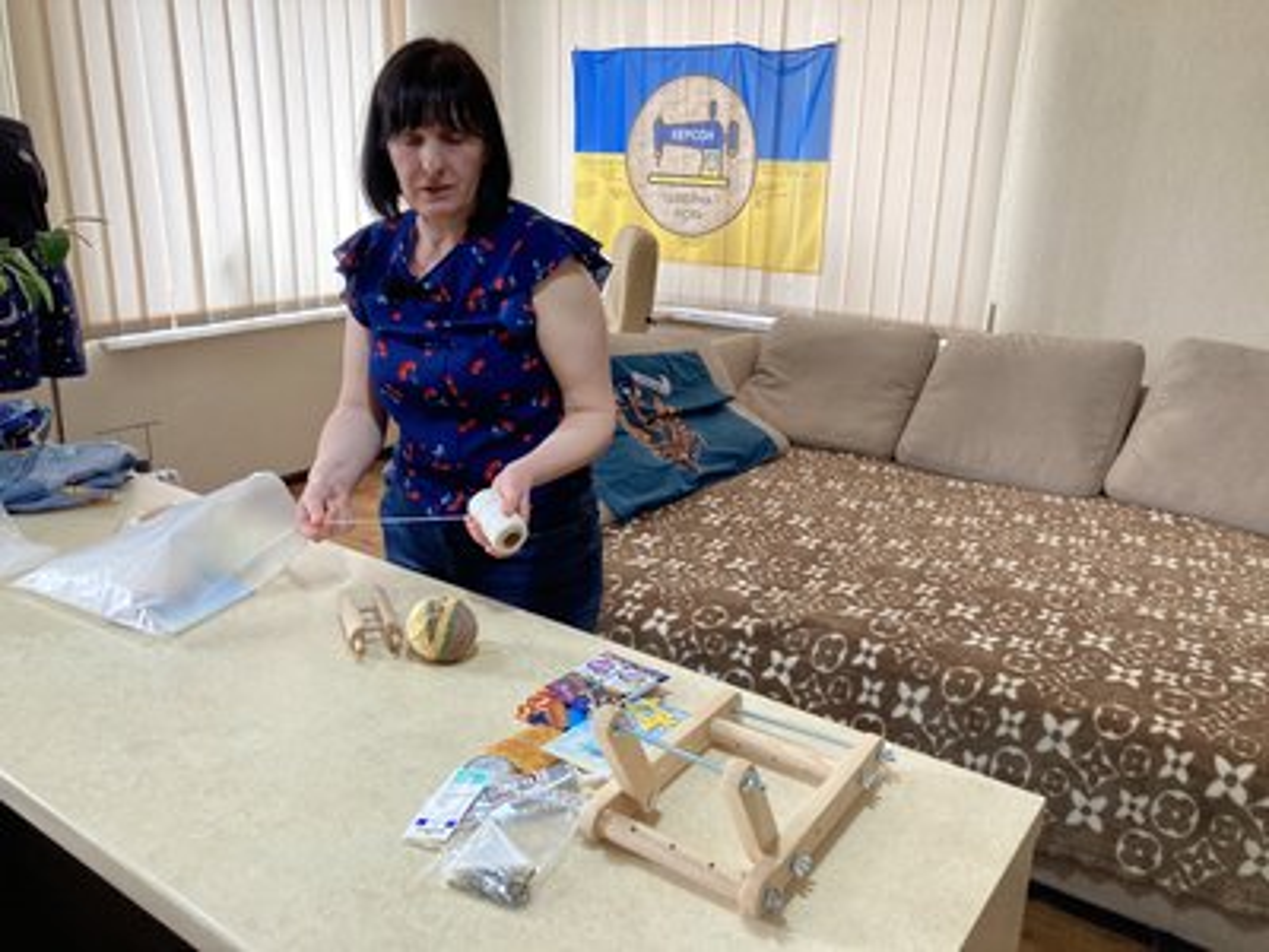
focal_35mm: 28
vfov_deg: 49.7
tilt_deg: -16.5
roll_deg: -2.2
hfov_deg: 63.4
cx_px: 634
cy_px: 476
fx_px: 1026
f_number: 1.8
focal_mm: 3.99
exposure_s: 1/121
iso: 80
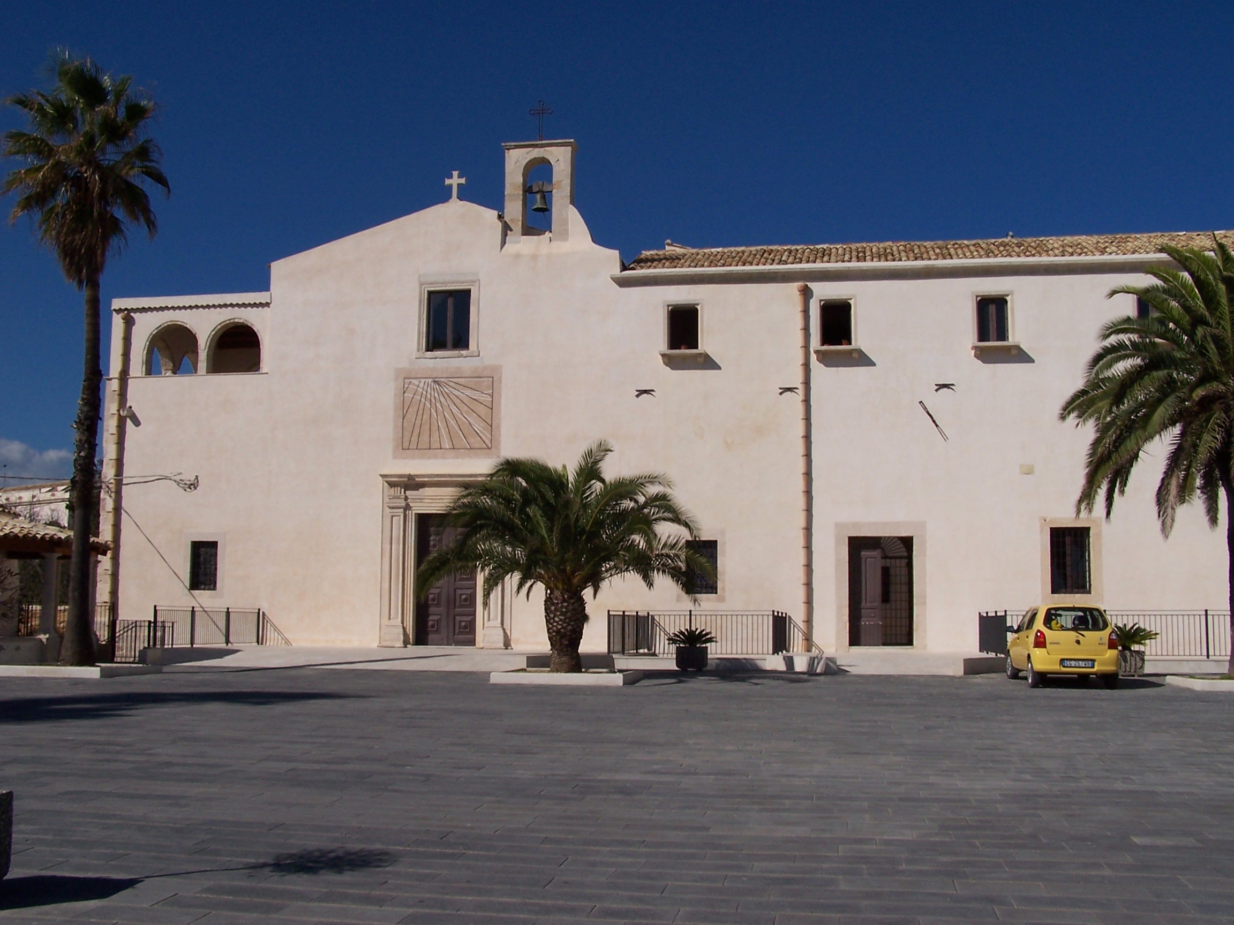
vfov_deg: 37.7
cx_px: 617
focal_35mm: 38
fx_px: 1355
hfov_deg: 49.0
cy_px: 462
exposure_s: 1/1000
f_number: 5.6
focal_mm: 6.3
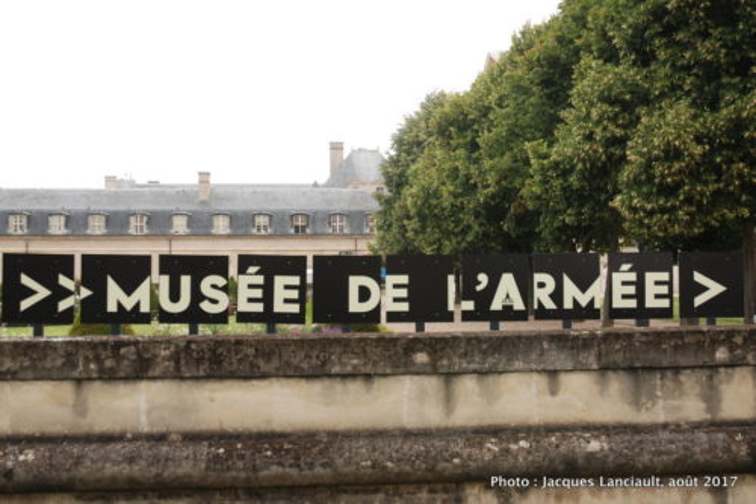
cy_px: 252
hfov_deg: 47.9
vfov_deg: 33.0
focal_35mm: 40
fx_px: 850
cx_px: 378
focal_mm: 27
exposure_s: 1/100
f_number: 5
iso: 160
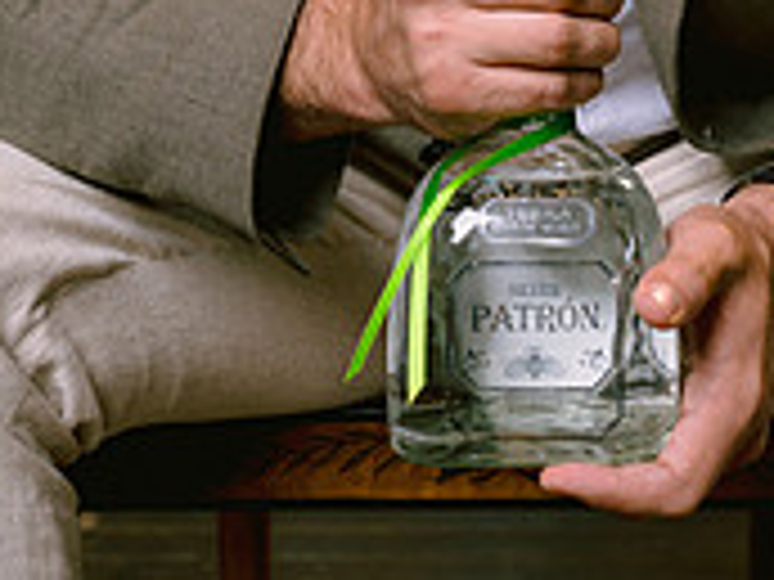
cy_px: -229
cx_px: 576
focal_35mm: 88
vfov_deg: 15.7
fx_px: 1968
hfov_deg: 22.1
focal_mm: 35
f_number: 5.6
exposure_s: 1/160
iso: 200
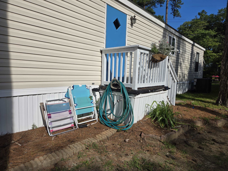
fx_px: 151
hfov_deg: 73.9
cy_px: 86
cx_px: 114
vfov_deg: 58.9
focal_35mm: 23
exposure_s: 1/3059
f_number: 1.8
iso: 25
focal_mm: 5.4
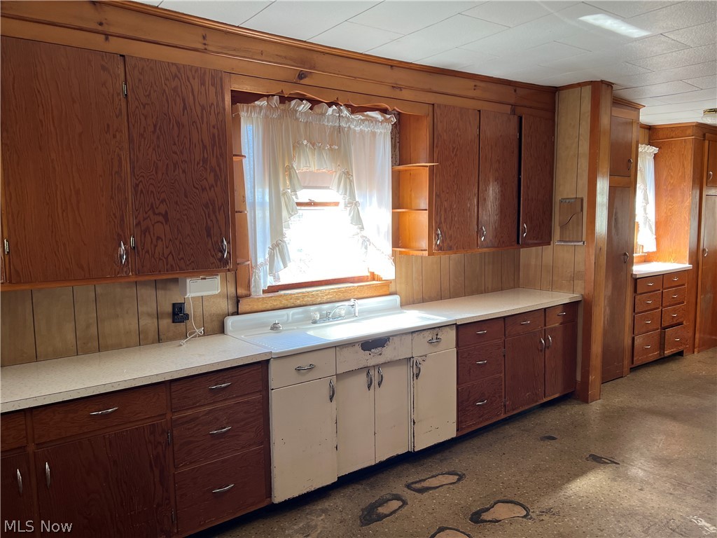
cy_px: 269
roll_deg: +1.1
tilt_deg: -6.5
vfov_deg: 53.1
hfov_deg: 67.3
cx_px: 358
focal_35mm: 26
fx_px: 539
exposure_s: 1/120
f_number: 1.5
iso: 64
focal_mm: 5.7
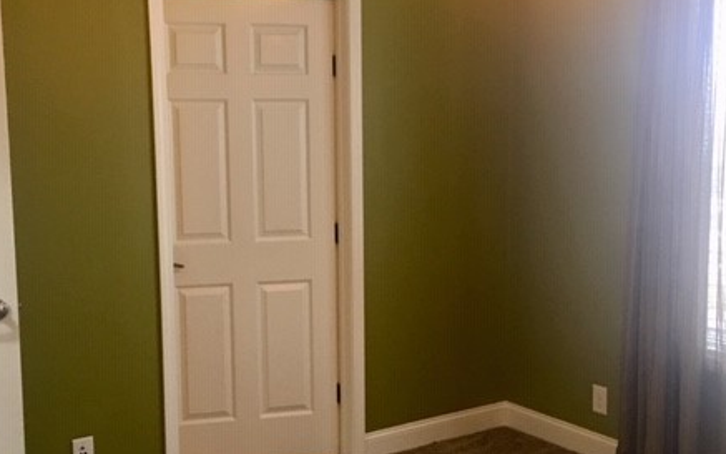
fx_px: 890
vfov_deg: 28.6
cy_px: 248
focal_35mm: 45
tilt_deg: -7.0
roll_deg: +0.2
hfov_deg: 44.4
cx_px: 349
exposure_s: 1/15
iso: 100
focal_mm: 4.15
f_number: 2.2
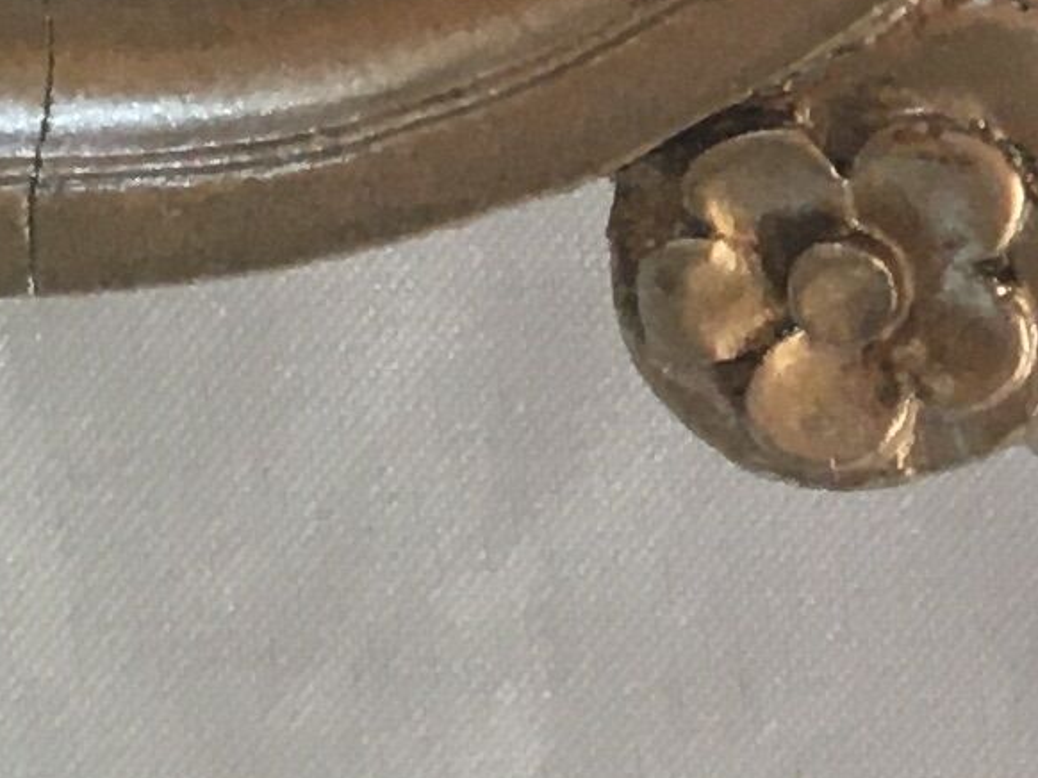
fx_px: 6025
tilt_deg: -22.2
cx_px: 2552
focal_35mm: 201
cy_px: -127
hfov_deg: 8.9
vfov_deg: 7.3
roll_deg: -0.3
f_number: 2.2
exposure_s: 1/33
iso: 100
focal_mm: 4.15
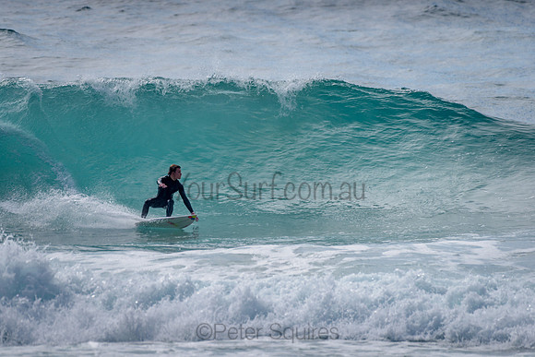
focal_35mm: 613
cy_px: 141
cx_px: 207
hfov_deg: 3.4
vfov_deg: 2.2
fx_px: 9114
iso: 110
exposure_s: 1/2000
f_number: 5.6
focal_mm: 500
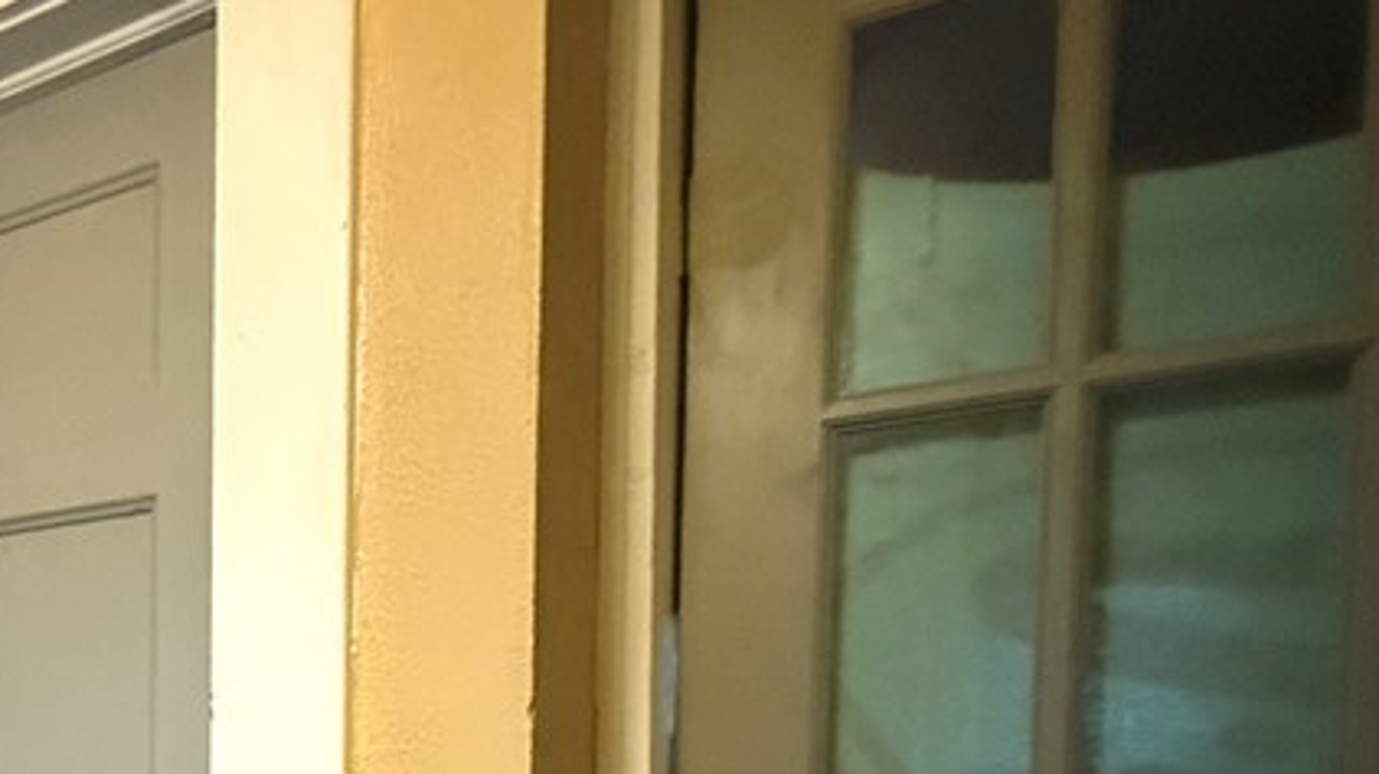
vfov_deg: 28.8
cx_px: -101
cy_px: 859
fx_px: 1352
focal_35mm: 37
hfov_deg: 43.3
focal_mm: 2.22
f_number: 2.2
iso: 1250
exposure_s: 1/60
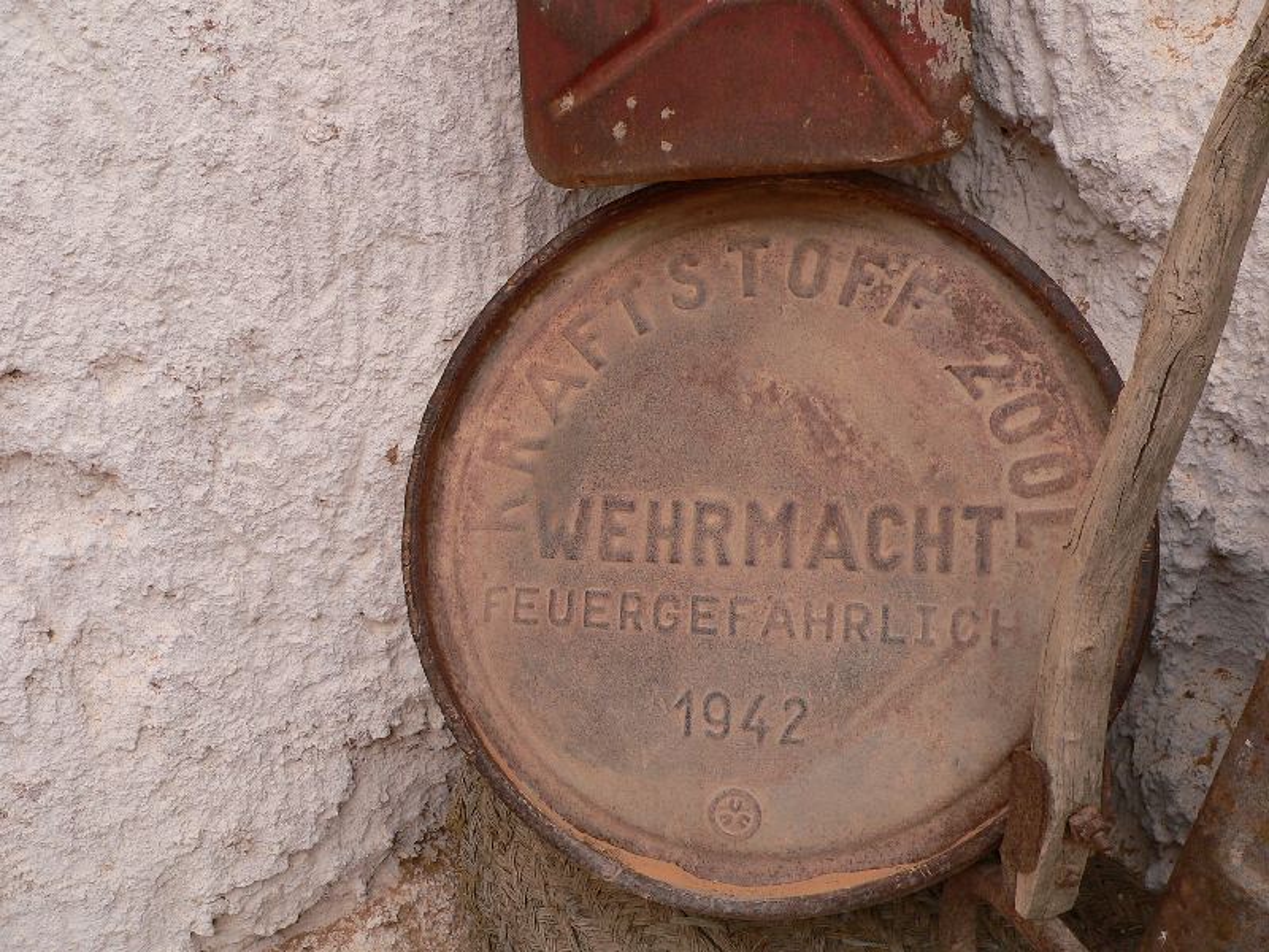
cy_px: 476
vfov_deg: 39.7
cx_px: 634
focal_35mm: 36
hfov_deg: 51.4
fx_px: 1320
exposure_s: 1/320
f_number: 4
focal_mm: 6
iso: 80
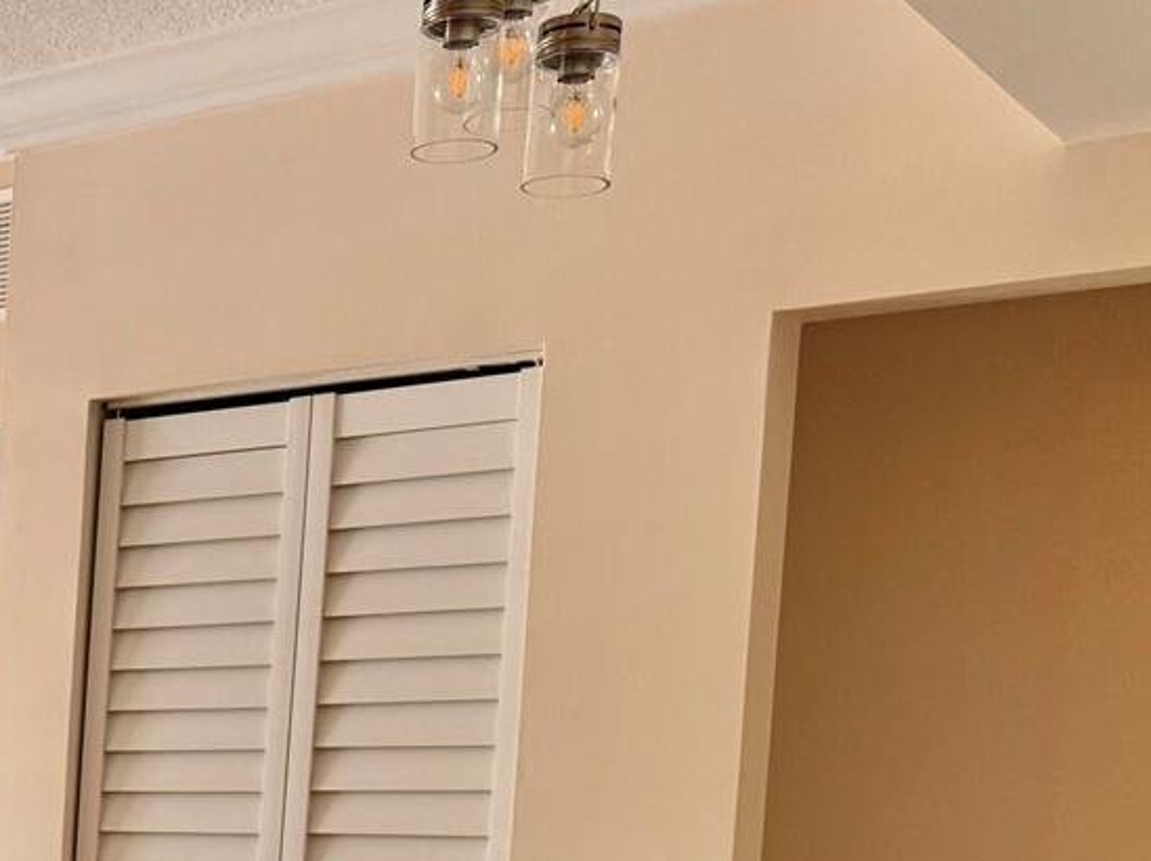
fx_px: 2326
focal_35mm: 70
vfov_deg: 19.7
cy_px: 1039
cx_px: -457
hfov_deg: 23.5
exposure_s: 1/120
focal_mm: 6.76
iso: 125
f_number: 1.78
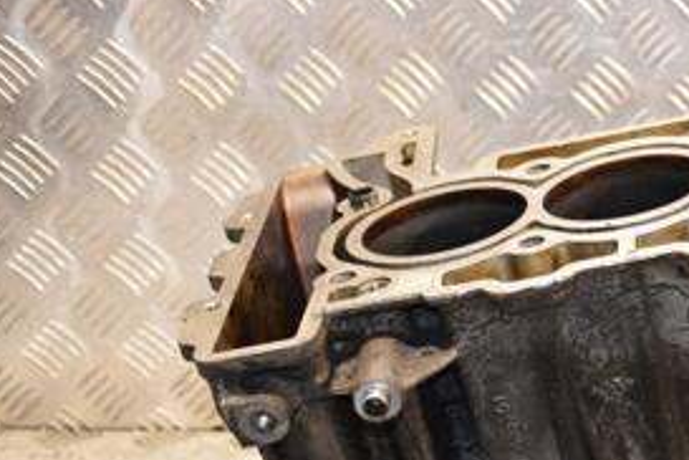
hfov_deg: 17.7
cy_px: 480
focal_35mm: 112
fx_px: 2143
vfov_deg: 12.1
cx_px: 742
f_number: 5
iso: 800
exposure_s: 1/100
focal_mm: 34
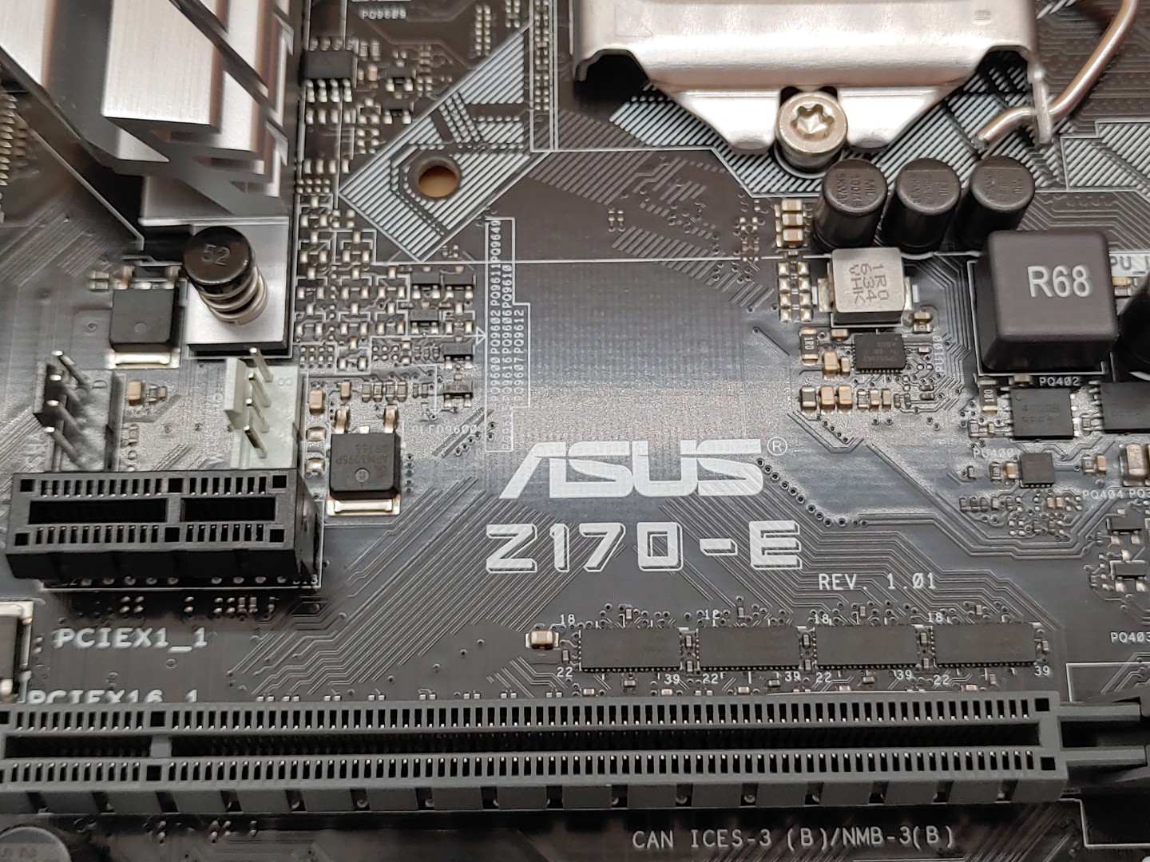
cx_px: 575
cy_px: 431
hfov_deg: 41.2
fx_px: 1528
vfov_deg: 31.5
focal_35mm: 46
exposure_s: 1/125
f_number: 1.8
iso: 50
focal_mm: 4.36
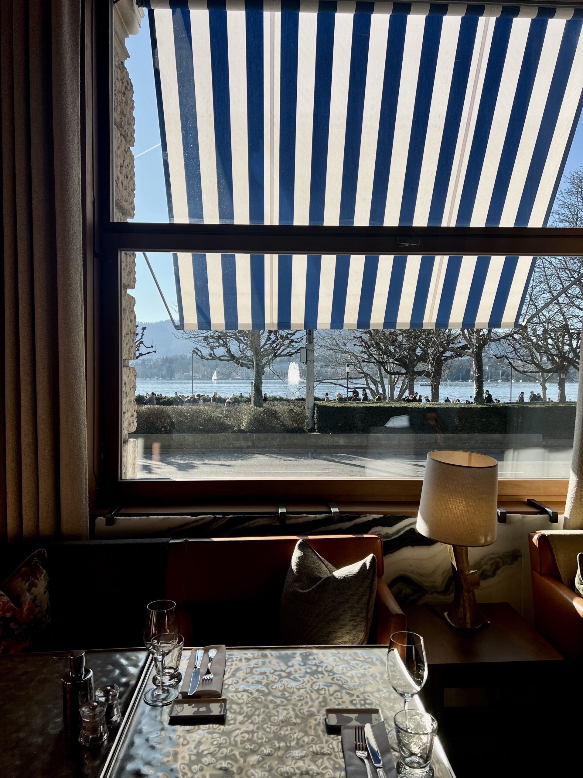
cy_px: 389
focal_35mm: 26
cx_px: 292
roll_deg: -1.5
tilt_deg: +0.4
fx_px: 584
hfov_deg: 53.1
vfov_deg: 67.3
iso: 50
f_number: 1.5
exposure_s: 1/1934
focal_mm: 5.7
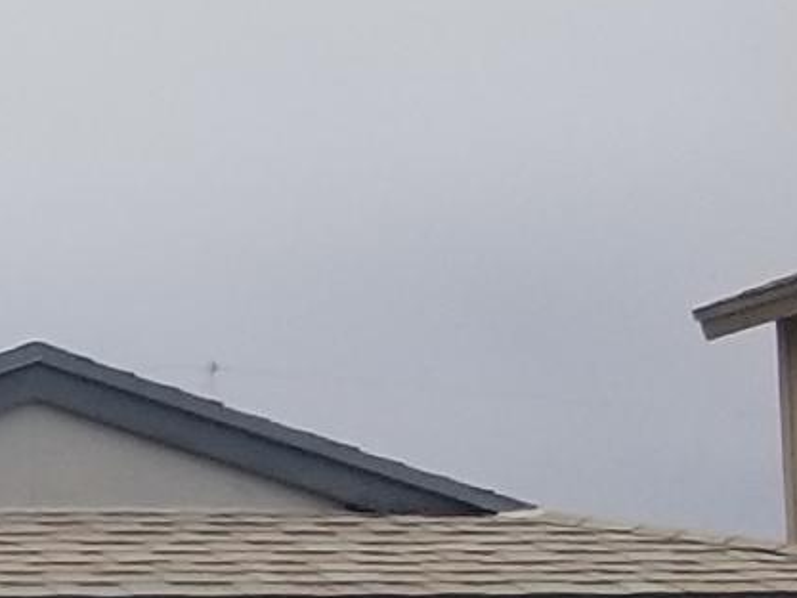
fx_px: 4307
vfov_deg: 7.9
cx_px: -1525
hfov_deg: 8.8
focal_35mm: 187
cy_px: 722
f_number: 1.7
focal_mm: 4.25
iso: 50
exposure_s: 1/1253
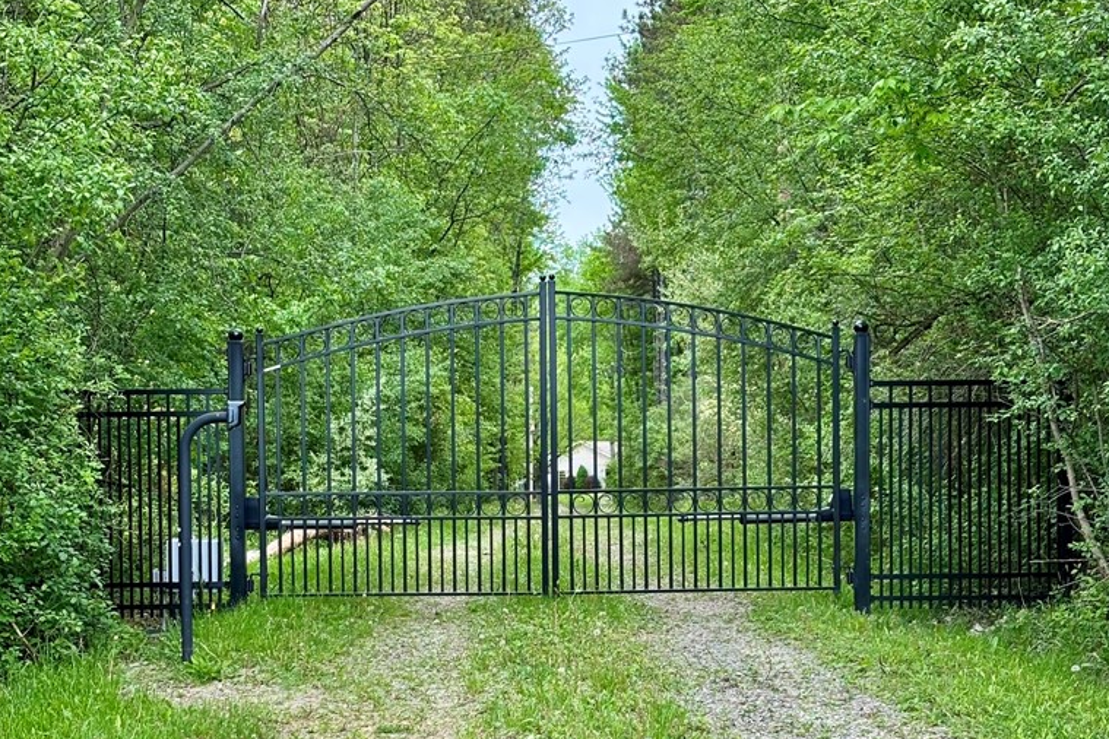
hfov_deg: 27.7
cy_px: 573
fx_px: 2249
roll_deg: +0.2
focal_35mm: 73
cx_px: 554
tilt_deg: -2.2
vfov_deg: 18.5
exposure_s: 1/406
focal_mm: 5.96
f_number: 1.6
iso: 32
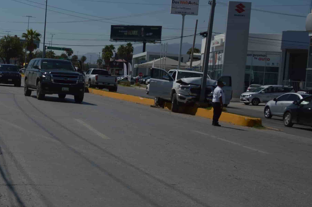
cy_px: 108
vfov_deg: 17.4
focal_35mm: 78
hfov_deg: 23.8
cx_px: -57
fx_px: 677
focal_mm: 21
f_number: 3.8
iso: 100
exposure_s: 1/3200
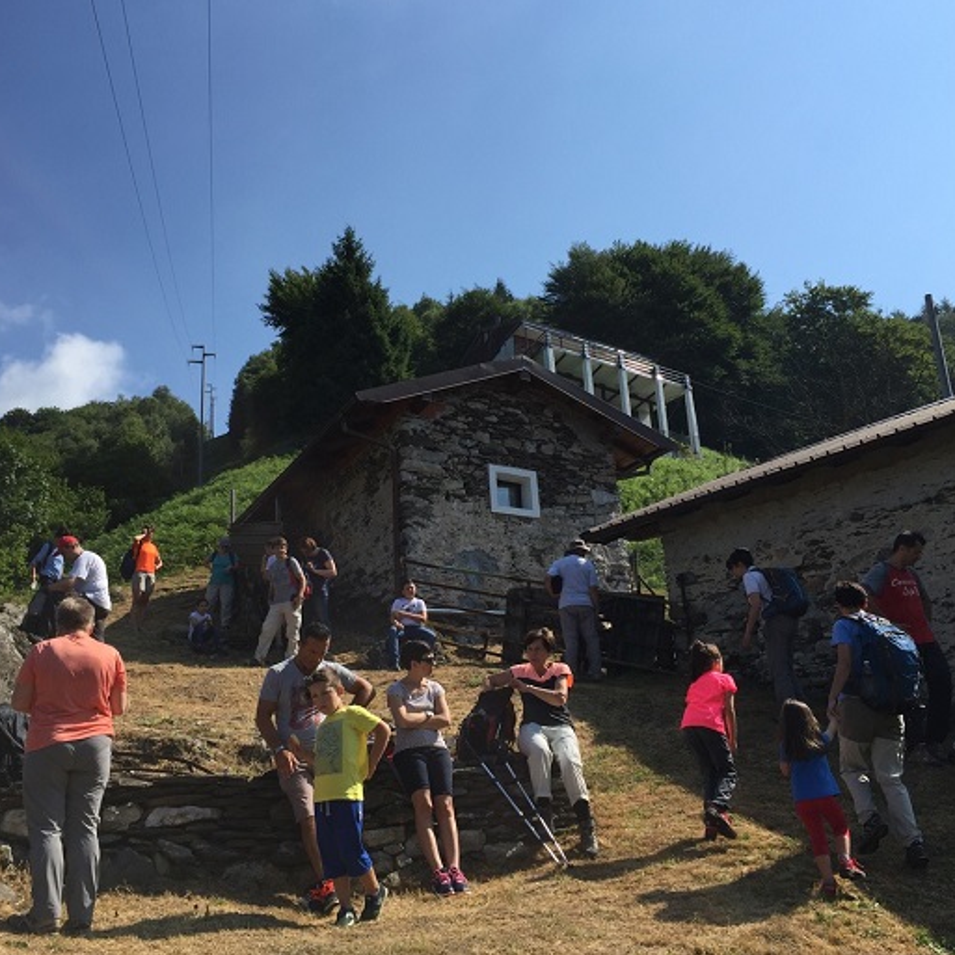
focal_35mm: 35
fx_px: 1092
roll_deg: +2.0
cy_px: 479
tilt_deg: +19.3
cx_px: 423
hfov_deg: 47.1
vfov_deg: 47.2
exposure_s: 1/1980
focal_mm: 4.15
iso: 32
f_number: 2.2
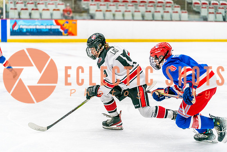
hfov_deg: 19.9
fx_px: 646
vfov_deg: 13.4
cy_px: 76
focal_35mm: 102
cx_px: 114
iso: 3200
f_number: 2.8
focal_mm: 98
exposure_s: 1/1250
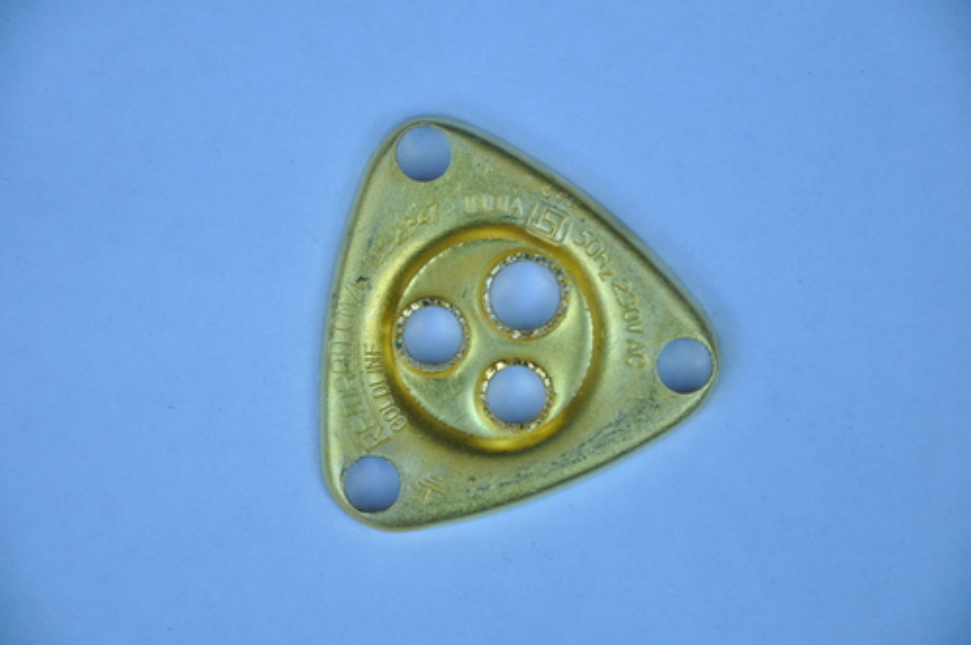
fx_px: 4243
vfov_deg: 8.7
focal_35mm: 158
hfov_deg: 13.1
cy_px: 322
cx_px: 486
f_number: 5.6
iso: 320
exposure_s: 1/125
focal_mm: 105
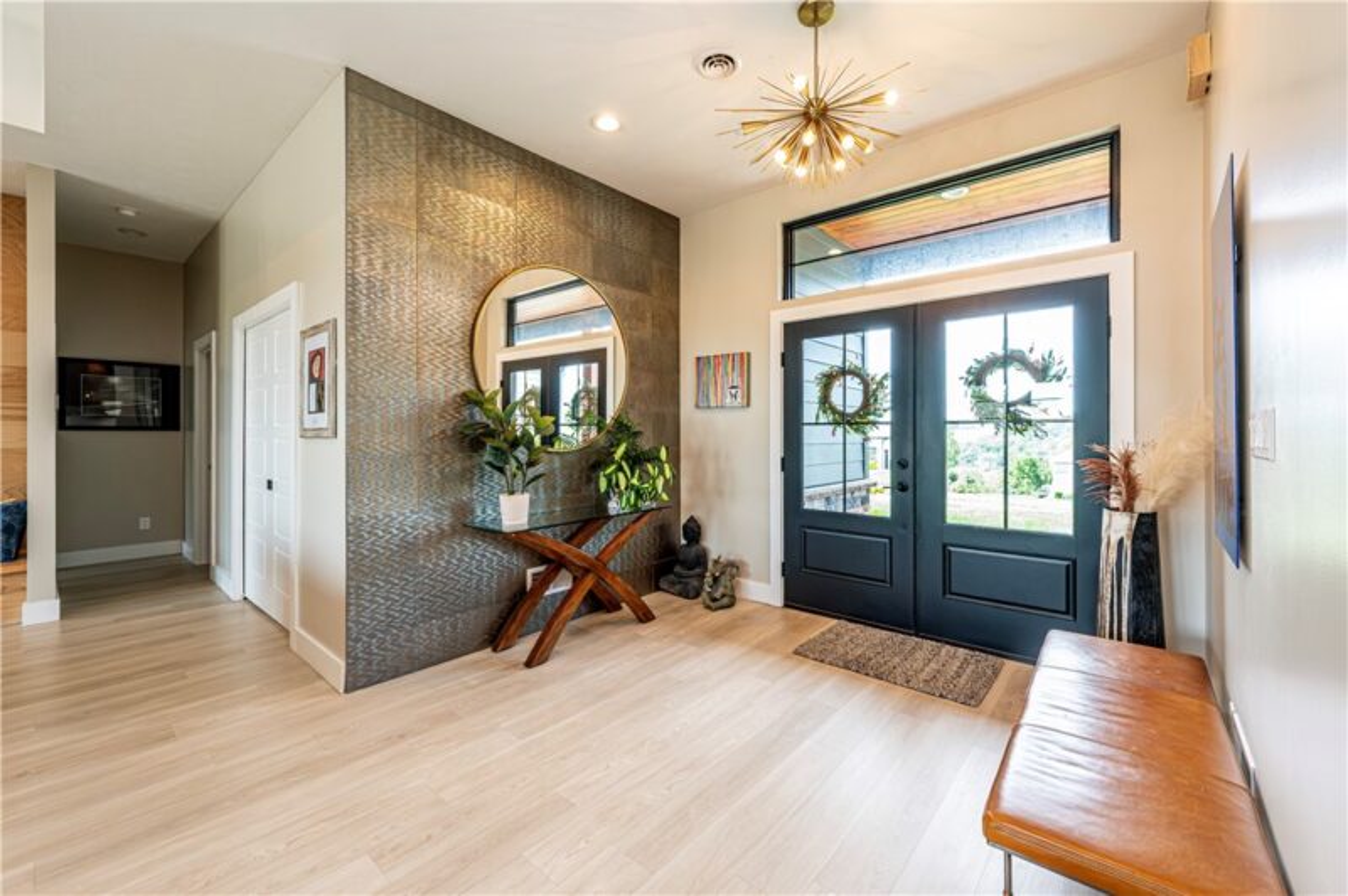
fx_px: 524
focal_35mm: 14
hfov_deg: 104.3
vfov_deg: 81.1
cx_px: 674
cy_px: 448
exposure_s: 1/125
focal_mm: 14
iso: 2000
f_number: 8
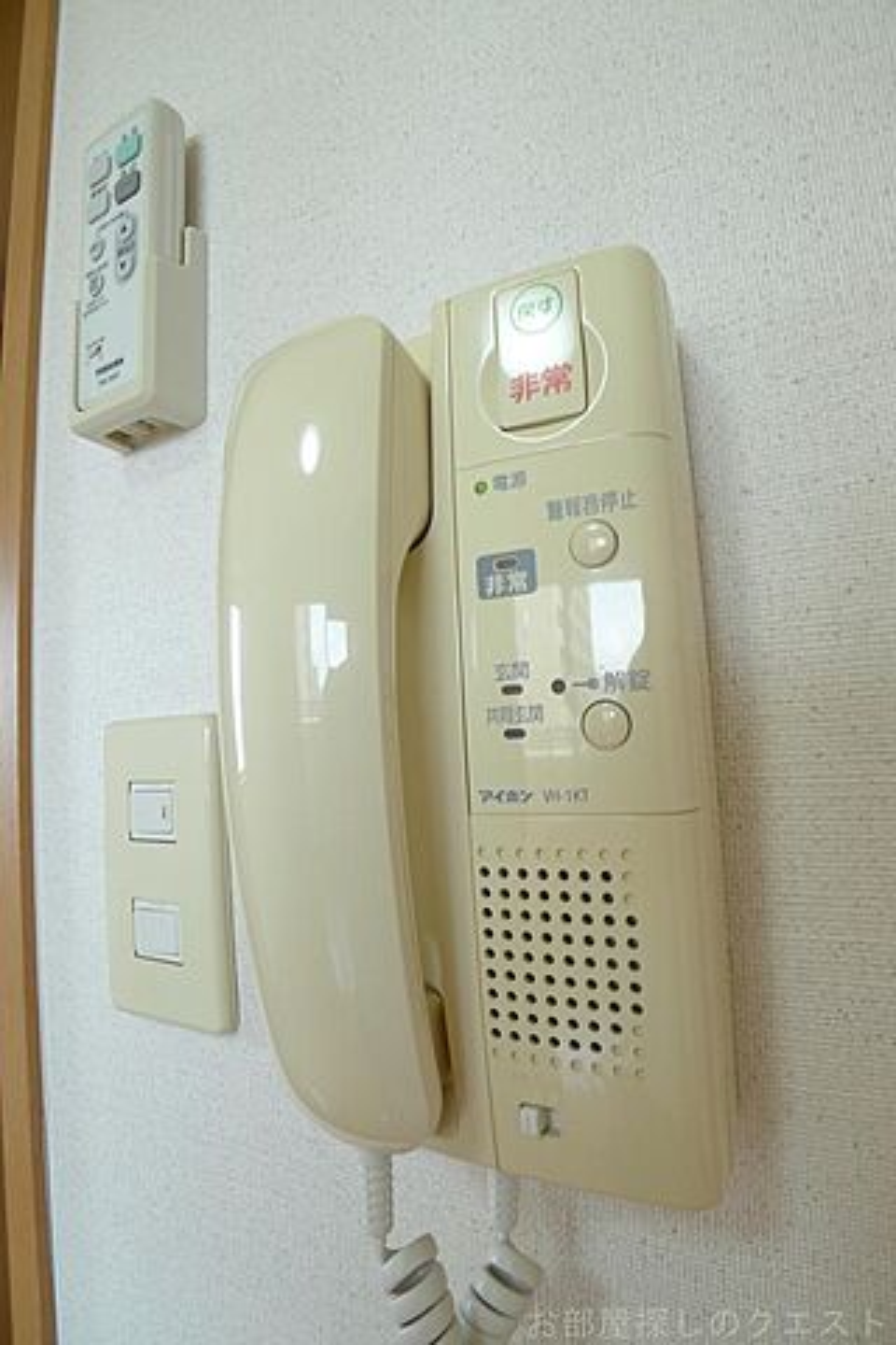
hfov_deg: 53.1
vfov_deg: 73.7
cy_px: 672
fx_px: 896
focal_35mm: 24
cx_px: 448
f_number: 2
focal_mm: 5.1
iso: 80
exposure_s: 1/40
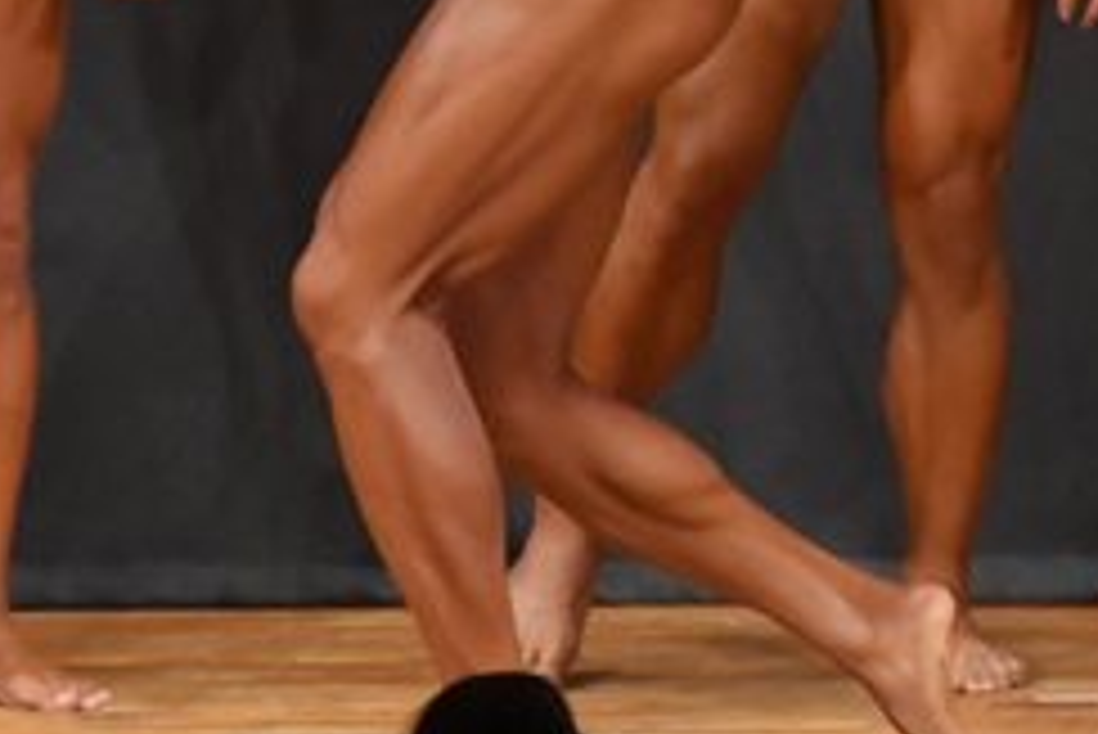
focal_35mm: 856
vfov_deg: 1.6
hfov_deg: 2.4
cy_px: 36
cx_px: 925
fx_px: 26122
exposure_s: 1/400
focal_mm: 180
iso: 9000
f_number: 5.6
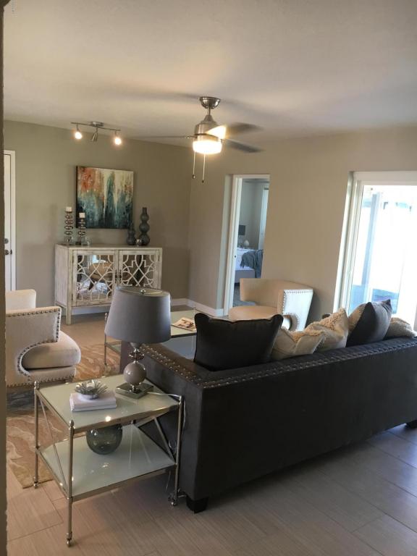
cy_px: 278
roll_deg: -2.4
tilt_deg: -8.1
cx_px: 208
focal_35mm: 29
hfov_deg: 48.2
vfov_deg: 61.7
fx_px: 466
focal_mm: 4.15
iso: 80
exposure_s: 1/30
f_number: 2.2
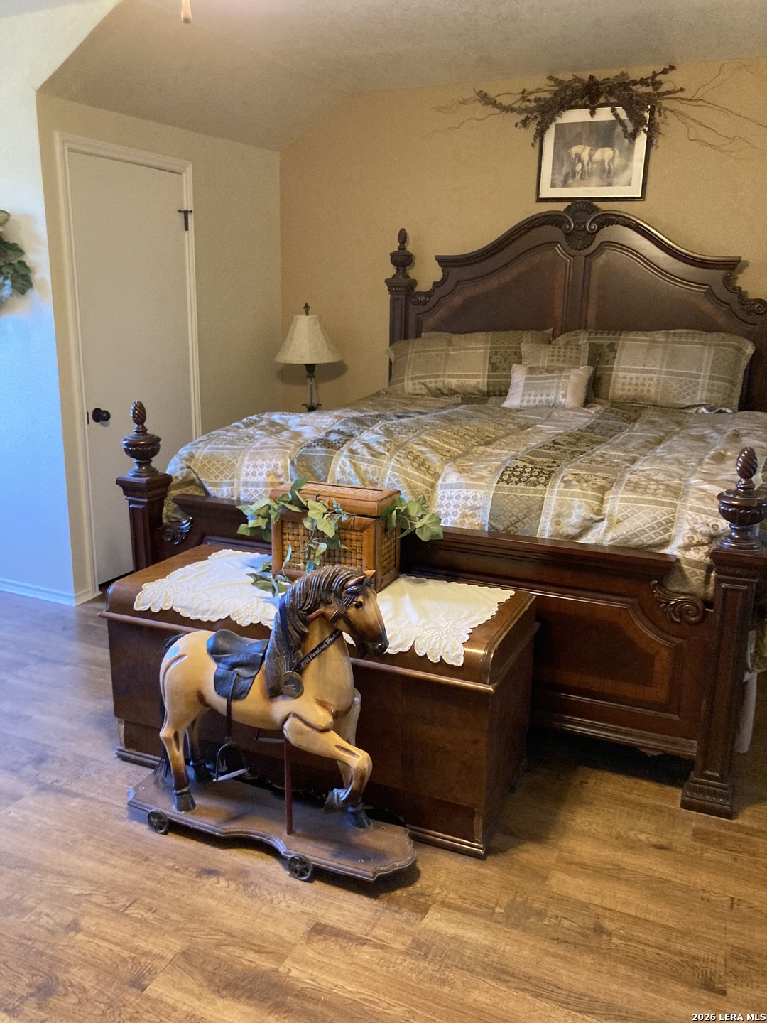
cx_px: 384
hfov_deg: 49.7
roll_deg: -0.7
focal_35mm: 28
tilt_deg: -15.2
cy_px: 512
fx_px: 827
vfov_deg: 63.4
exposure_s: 1/40
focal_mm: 3.99
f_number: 1.8
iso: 400
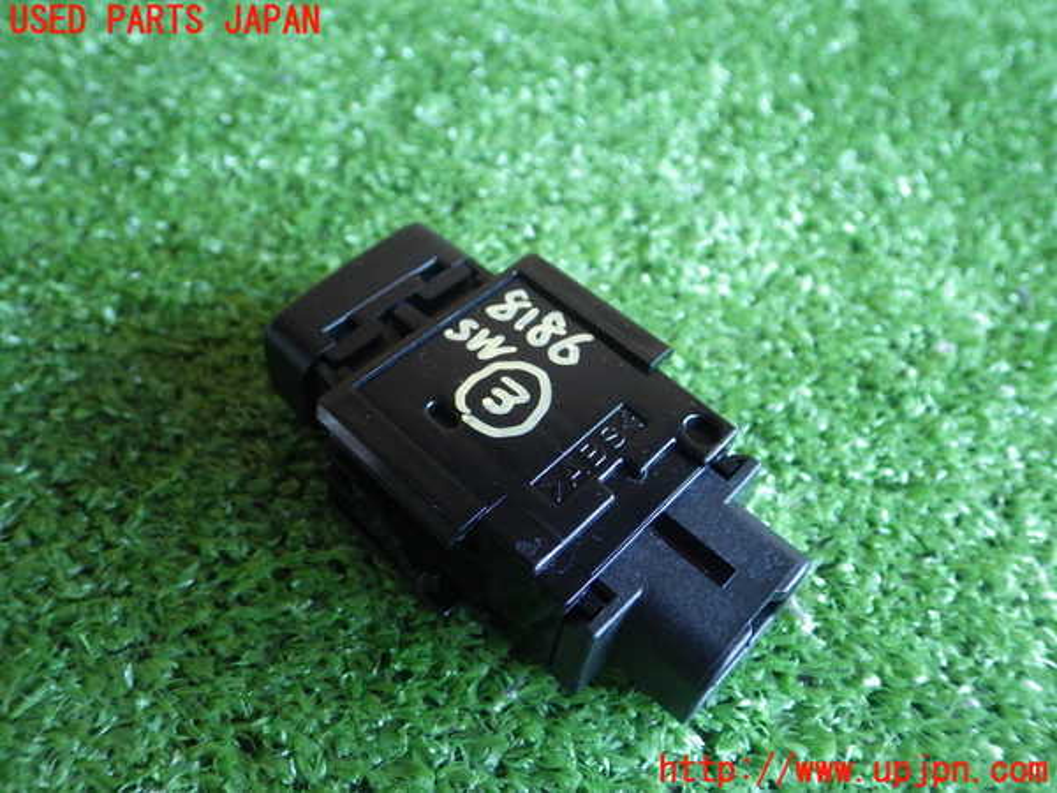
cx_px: 528
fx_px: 947
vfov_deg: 45.4
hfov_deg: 58.4
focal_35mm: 31
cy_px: 396
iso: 800
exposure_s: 1/45
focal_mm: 5.5
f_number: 2.3
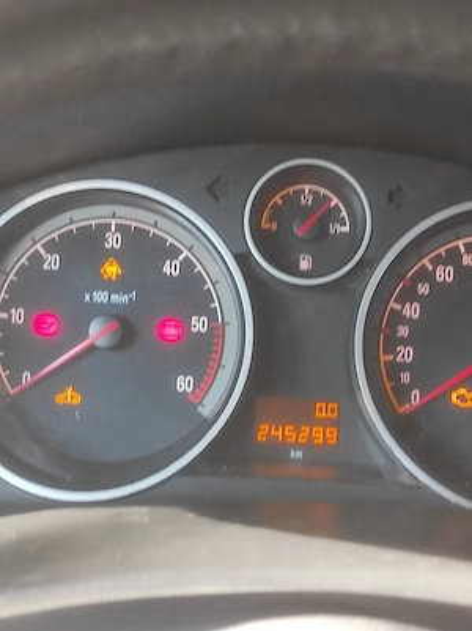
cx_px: 236
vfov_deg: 69.4
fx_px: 455
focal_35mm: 25
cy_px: 316
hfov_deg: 54.8
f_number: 1.89
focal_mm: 5.43
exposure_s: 1/33
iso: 276
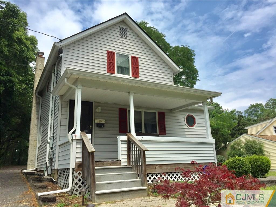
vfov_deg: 48.2
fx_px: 231
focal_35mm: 29
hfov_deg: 61.7
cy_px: 104
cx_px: 138
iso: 32
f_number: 2.2
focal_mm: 4.15
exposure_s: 1/2326
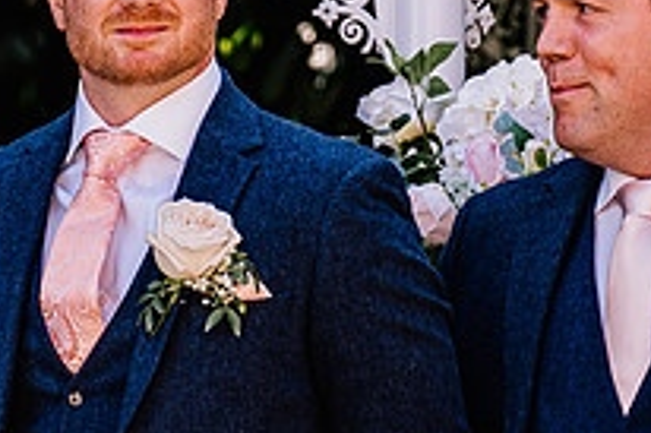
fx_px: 9161
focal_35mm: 507
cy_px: 264
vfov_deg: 2.7
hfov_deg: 4.1
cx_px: 550
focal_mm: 180
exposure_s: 1/400
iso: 400
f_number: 4.5
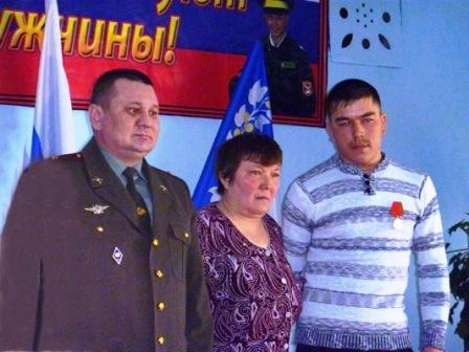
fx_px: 1274
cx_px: 234
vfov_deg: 15.7
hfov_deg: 20.9
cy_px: 176
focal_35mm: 94
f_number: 5.5
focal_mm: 16.7
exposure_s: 1/200
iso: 400
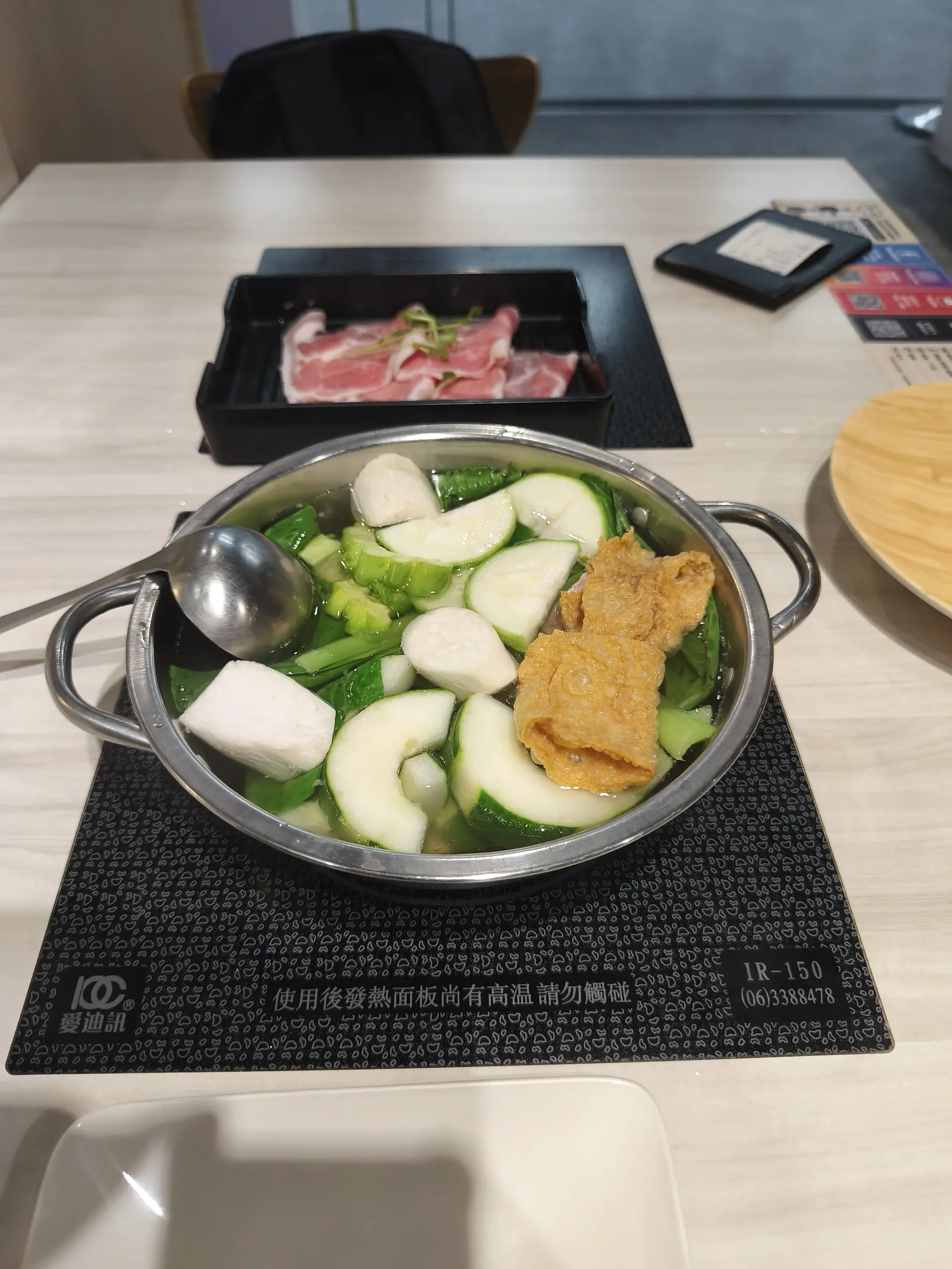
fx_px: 843
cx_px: 476
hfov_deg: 58.9
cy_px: 634
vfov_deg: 73.9
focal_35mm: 23
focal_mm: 6.18
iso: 250
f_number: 1.65
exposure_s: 1/120
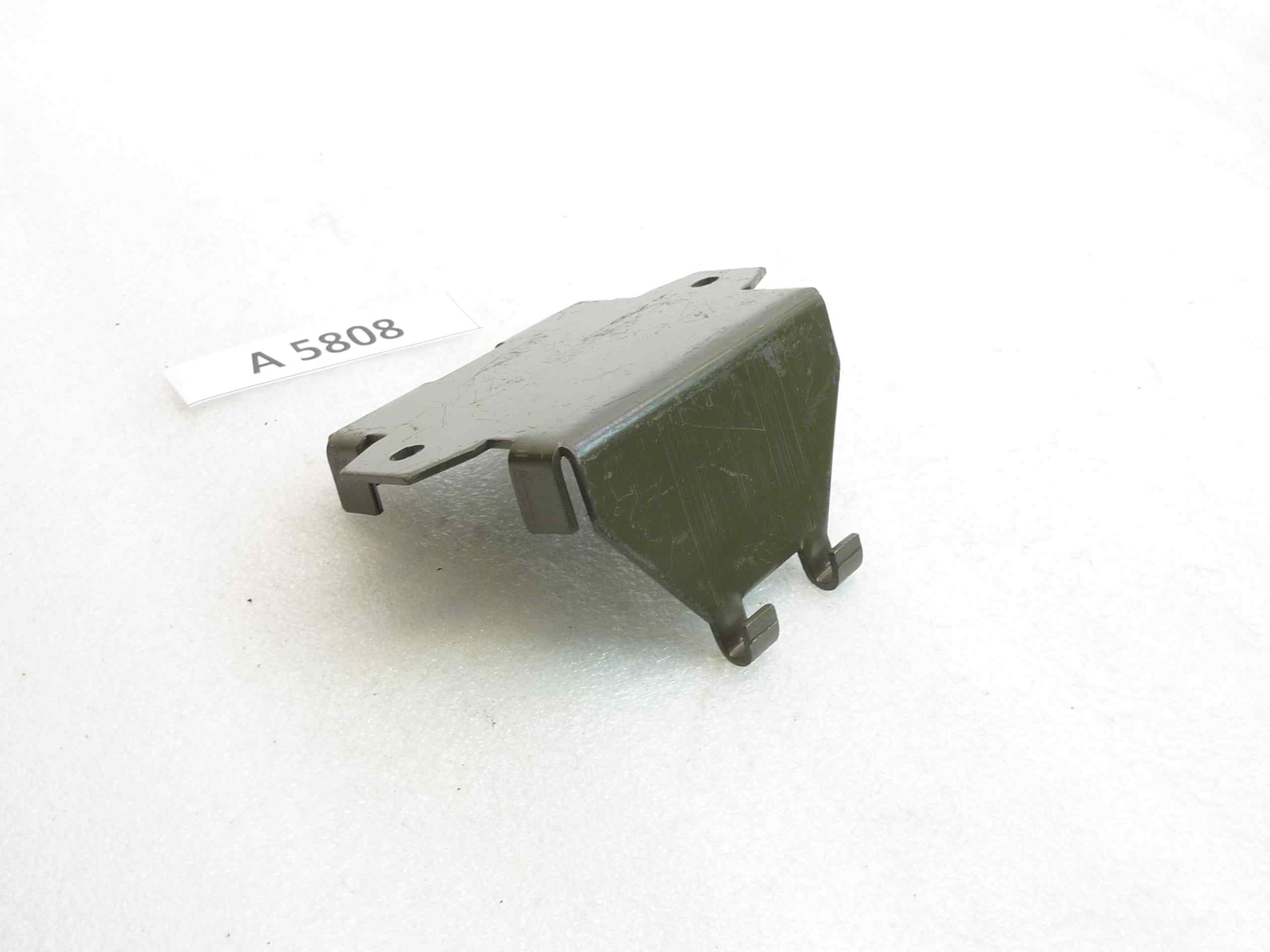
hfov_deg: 49.0
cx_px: 635
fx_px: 1394
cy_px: 476
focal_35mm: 38
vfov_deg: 37.7
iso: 80
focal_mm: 4.4
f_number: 3.3
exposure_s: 1/13
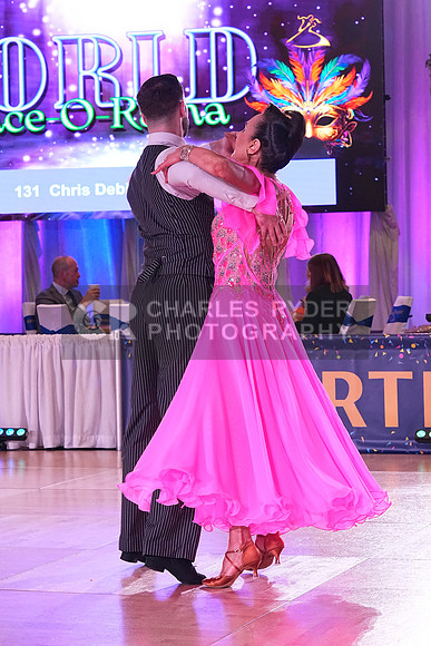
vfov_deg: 17.1
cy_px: 323
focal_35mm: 120
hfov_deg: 11.4
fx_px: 2154
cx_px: 216
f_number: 7.1
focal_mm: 80
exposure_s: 1/250
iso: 3200
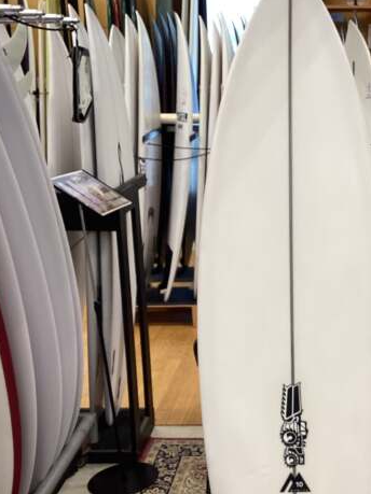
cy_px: 323
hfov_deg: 26.3
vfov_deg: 35.3
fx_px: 772
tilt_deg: -18.1
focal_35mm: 54
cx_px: 318
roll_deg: +0.4
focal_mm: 3.3
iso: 64
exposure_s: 1/50
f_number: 2.4
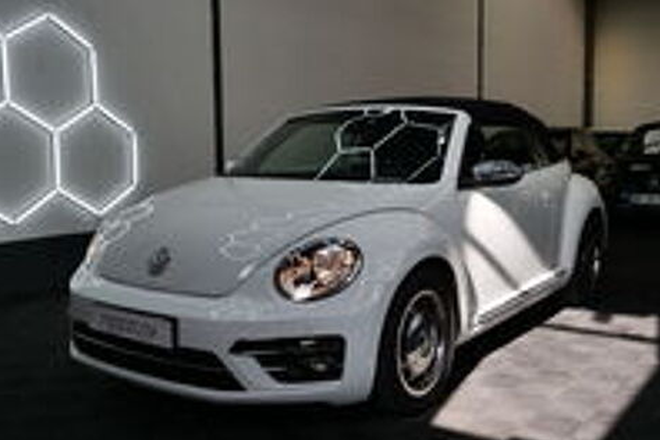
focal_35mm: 40
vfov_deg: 33.4
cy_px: 217
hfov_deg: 48.5
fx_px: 733
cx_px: 327
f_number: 3.9
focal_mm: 19
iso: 200
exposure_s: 1/125
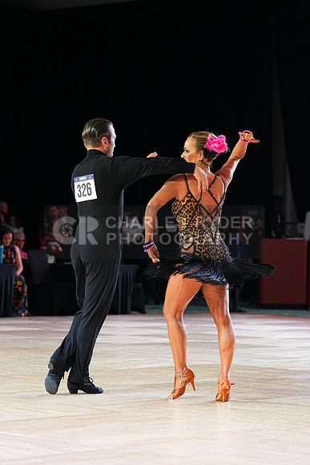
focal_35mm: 118
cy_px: 232
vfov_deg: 17.3
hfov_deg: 11.6
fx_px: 1523
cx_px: 155
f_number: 4
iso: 2500
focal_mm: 118
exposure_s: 1/400
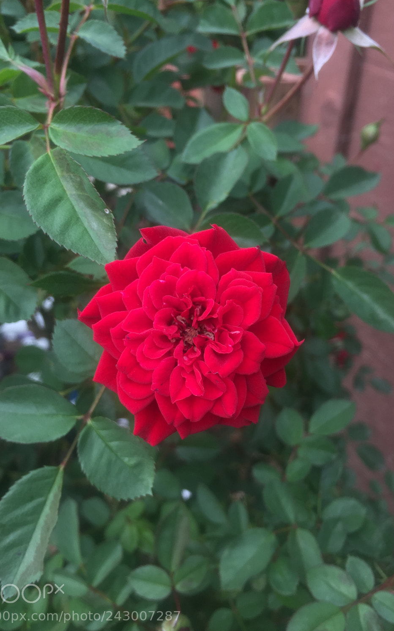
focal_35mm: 33
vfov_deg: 58.1
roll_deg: -3.0
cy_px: 310
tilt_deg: -33.7
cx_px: 213
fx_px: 567
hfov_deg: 38.3
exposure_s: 1/198
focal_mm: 4.15
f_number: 2.2
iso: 32
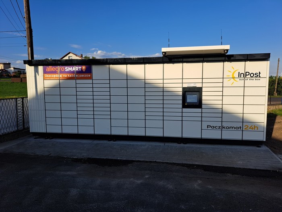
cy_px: 106
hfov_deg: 71.6
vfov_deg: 56.8
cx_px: 141
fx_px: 196
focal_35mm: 24
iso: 50
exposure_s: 1/1642
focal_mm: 5.23
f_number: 1.8
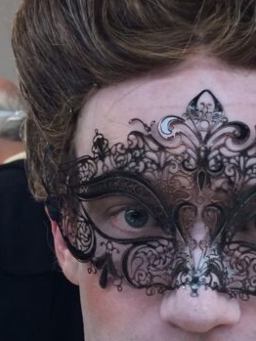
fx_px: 867
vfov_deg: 21.6
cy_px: 325
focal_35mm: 88
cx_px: 230
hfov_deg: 16.6
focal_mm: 4.12
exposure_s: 1/40
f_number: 2.2
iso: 32
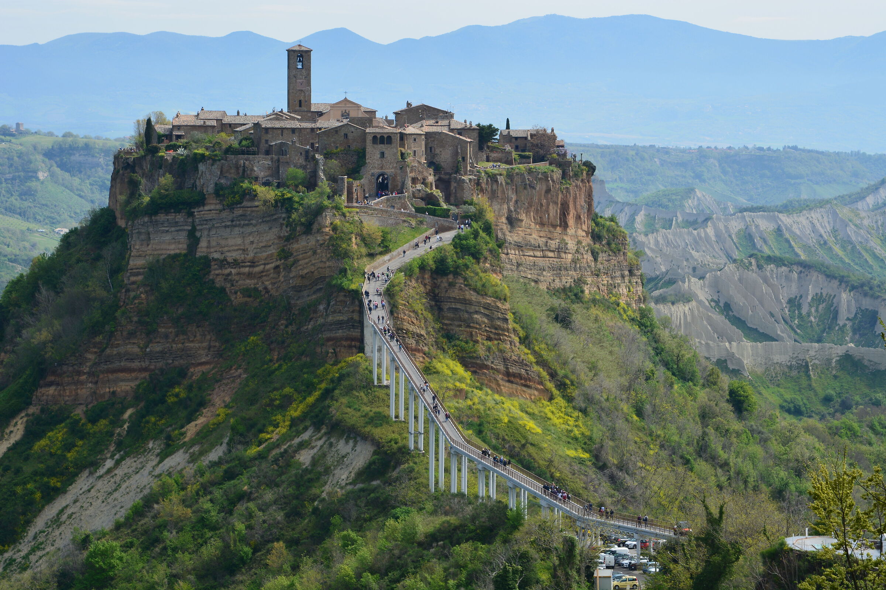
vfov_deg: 13.0
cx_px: 443
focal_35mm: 105
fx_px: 2584
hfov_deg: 19.5
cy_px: 295
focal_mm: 70
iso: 160
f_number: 11
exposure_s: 1/125
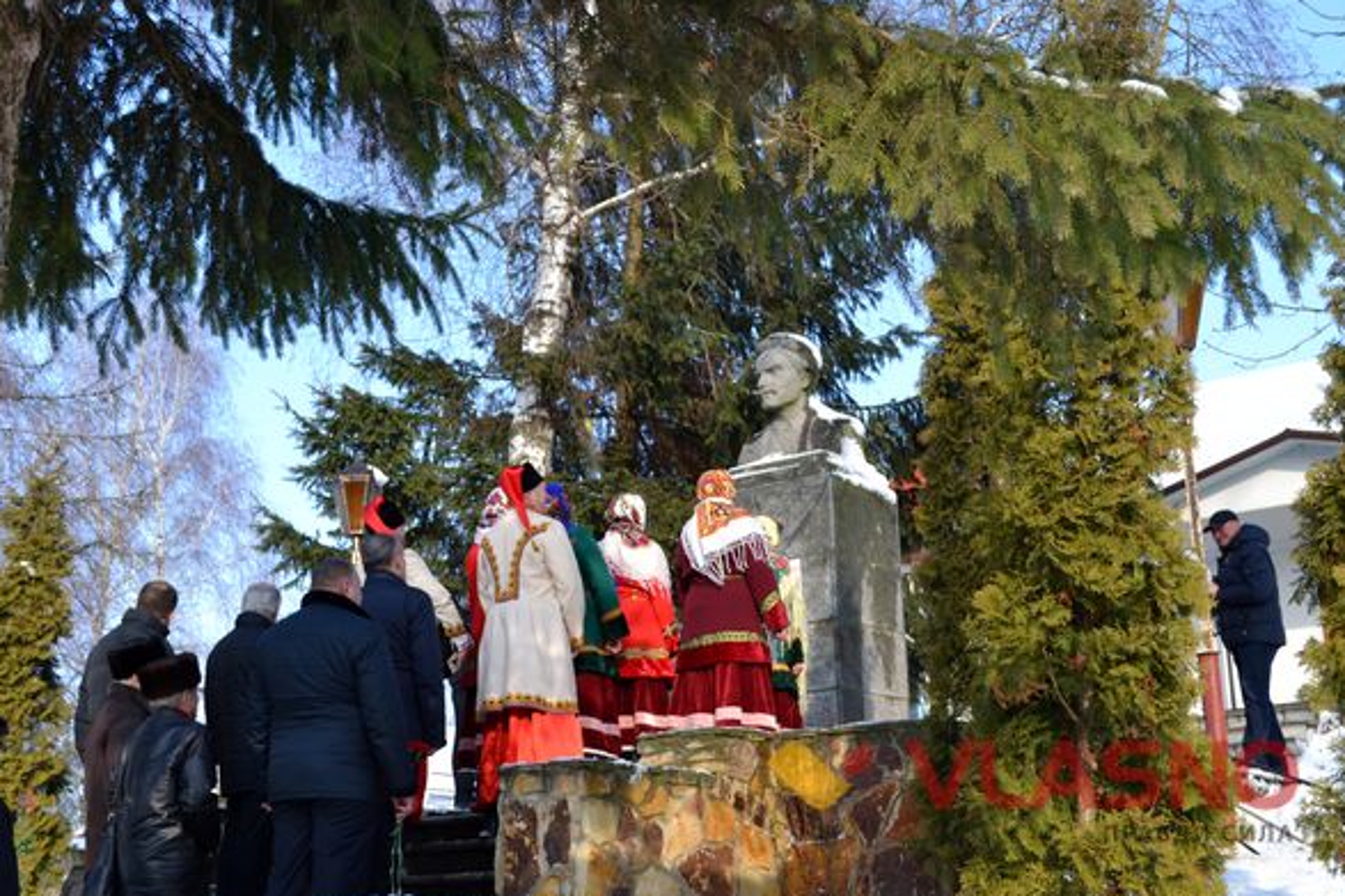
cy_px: 454
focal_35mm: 46
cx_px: 669
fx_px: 1718
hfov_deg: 42.8
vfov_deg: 29.2
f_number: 5.6
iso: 100
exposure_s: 1/125
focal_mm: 30
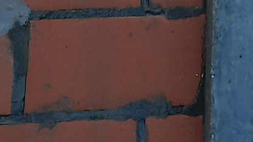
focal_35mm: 168
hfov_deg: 12.5
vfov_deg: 6.2
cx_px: 302
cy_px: -376
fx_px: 1127
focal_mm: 4.6
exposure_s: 1/685
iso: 32
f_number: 2
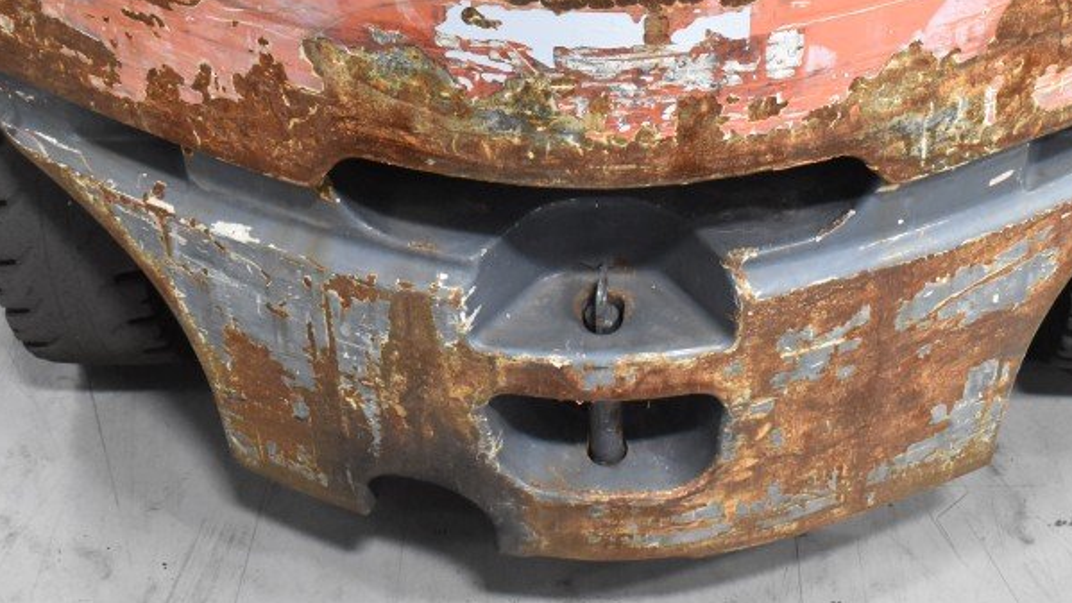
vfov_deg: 17.5
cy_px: -106
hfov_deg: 31.8
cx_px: 594
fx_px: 1878
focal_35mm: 66
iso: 1600
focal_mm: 21
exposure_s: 1/25
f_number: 5
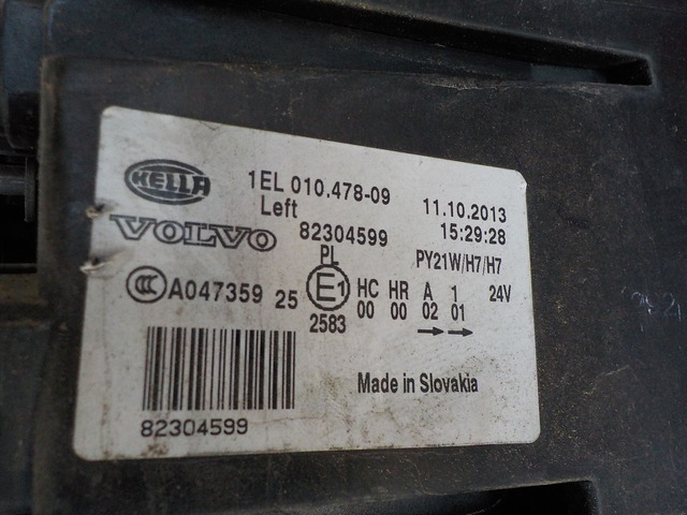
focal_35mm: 30
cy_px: 258
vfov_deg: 46.8
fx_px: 595
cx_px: 344
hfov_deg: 60.0
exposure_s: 1/250
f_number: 3.3
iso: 500
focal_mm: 4.1
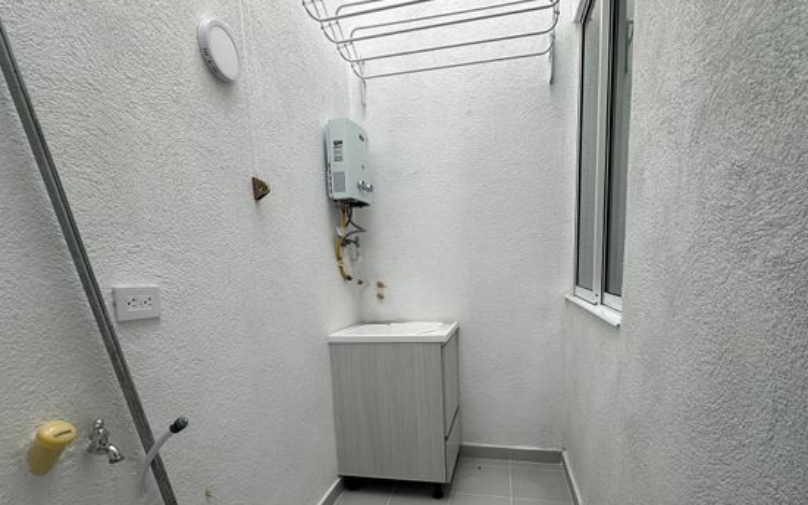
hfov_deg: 91.0
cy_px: 324
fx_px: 396
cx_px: 422
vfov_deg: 63.8
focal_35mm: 18
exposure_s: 1/142
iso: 40
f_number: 2.2
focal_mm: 2.22
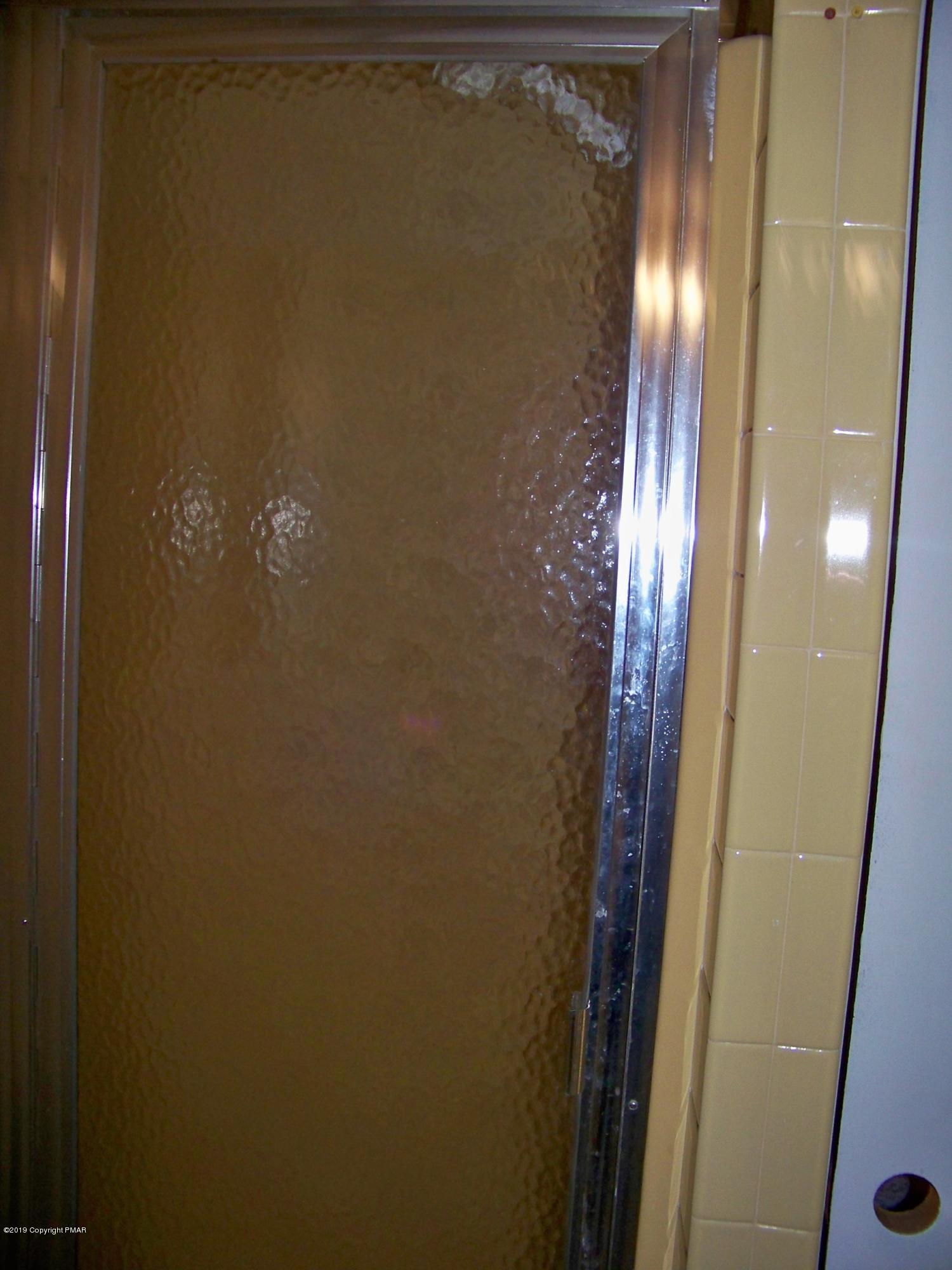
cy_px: 635
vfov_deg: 55.4
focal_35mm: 33
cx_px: 476
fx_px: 1210
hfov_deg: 42.9
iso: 200
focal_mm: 5.85
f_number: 2.8
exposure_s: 1/30
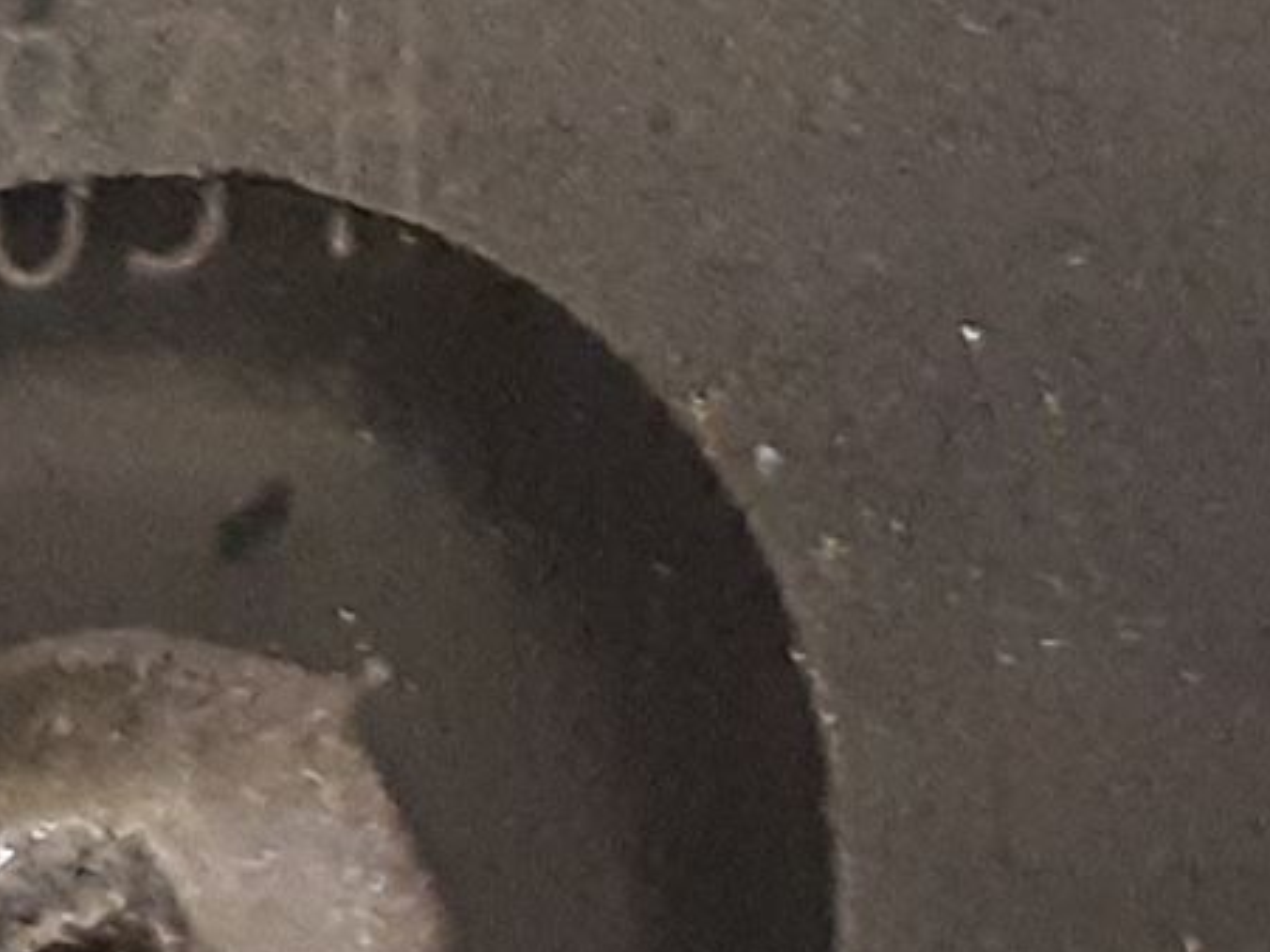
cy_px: -769
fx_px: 4328
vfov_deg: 11.6
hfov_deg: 16.2
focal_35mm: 118
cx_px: -163
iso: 500
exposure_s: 1/25
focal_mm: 3.93
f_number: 1.7
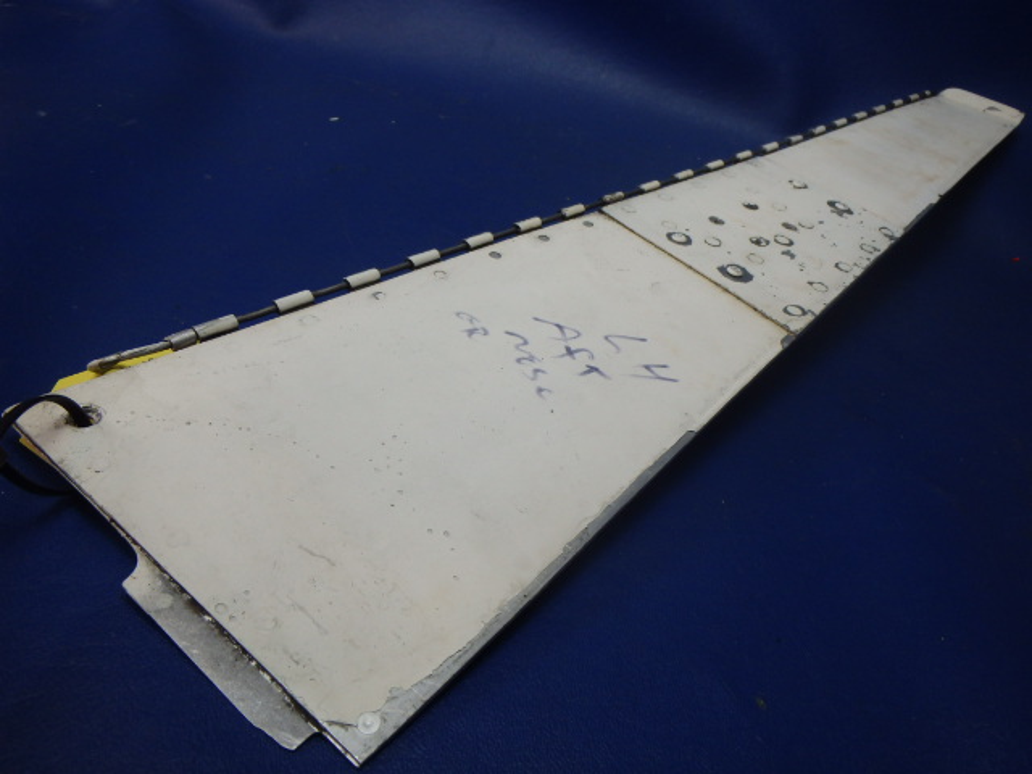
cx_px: 516
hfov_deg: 63.4
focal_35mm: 28
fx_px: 835
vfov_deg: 49.7
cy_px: 387
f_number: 3.9
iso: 200
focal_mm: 5
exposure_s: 1/60
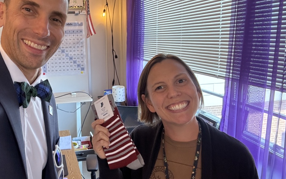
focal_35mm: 34
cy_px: 77
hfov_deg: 55.8
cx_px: 101
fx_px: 265
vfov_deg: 37.2
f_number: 1.9
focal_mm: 2.69
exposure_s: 1/40
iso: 320
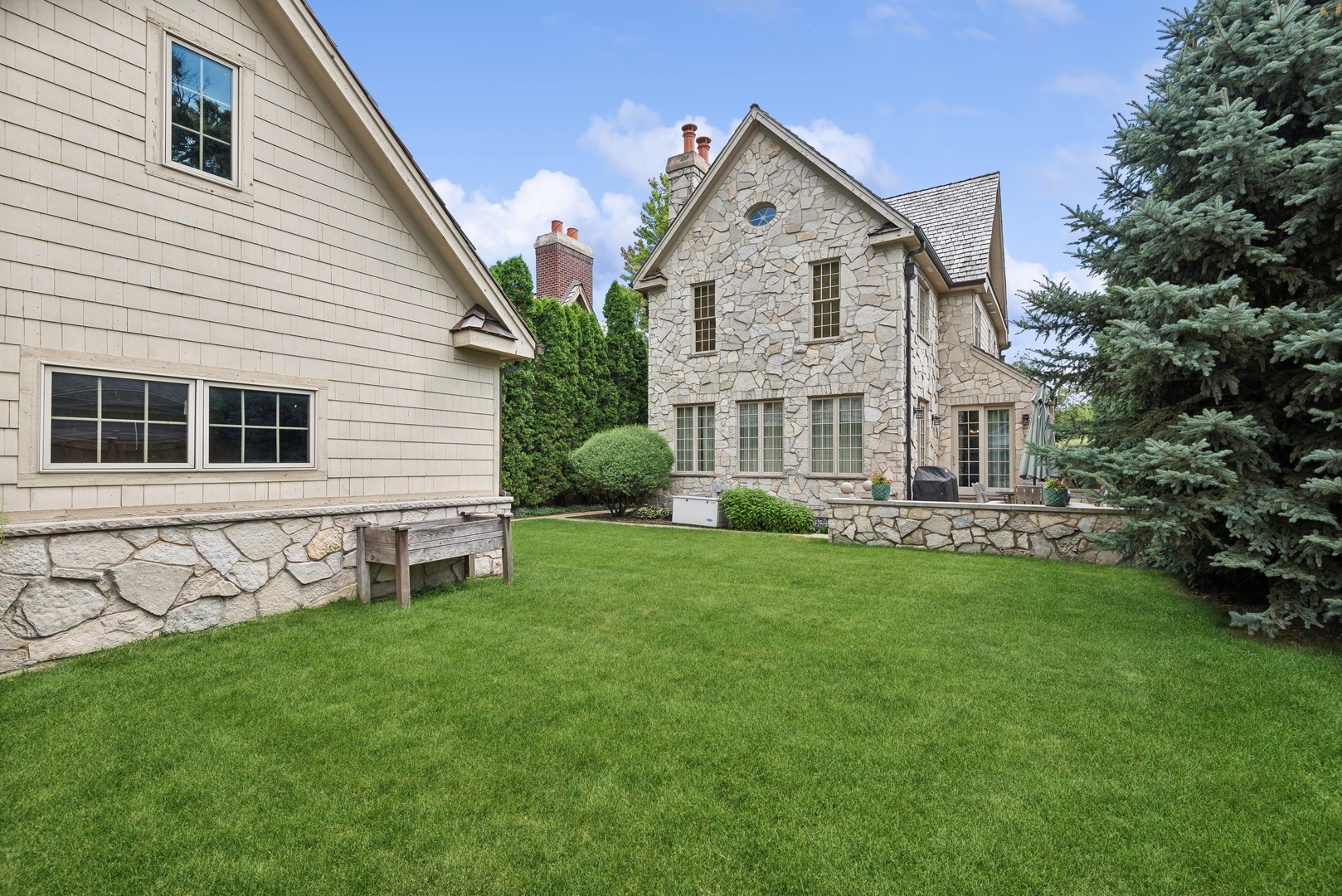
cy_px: 448
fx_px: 597
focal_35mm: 16
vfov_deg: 73.8
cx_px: 671
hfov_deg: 96.7
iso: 200
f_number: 9
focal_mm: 16
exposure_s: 1/320
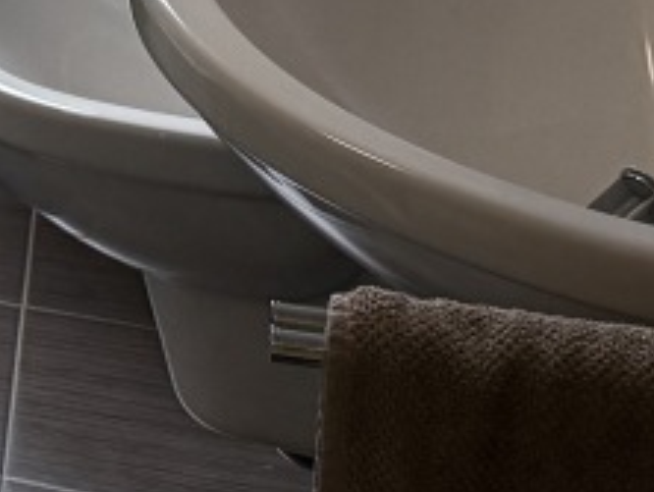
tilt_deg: -5.6
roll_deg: -1.8
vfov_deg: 7.8
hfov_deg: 10.8
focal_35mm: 162
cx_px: -766
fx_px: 3064
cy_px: -1044
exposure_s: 1/234
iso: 160
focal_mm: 6.76
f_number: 1.78
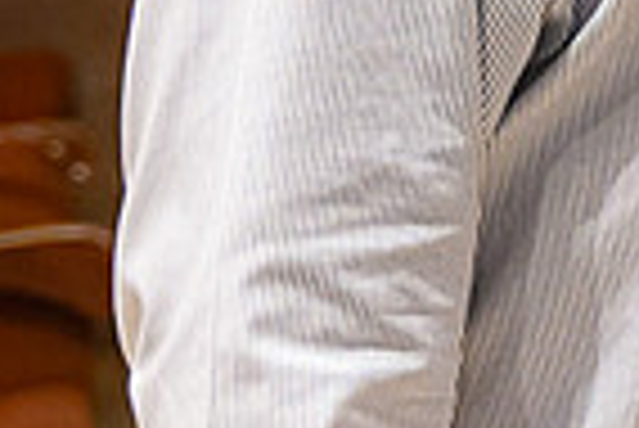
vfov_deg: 4.7
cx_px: 1448
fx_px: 5242
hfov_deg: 6.7
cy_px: 140
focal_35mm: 295
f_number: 2.8
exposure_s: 1/100
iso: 5000
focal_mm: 46
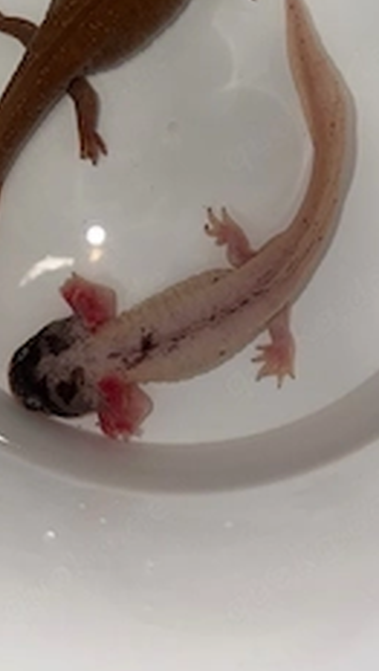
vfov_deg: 43.4
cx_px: 148
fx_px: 802
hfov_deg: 26.5
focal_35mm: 45
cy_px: 139
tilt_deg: -81.7
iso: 50
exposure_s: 1/85
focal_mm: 6.76
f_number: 1.78
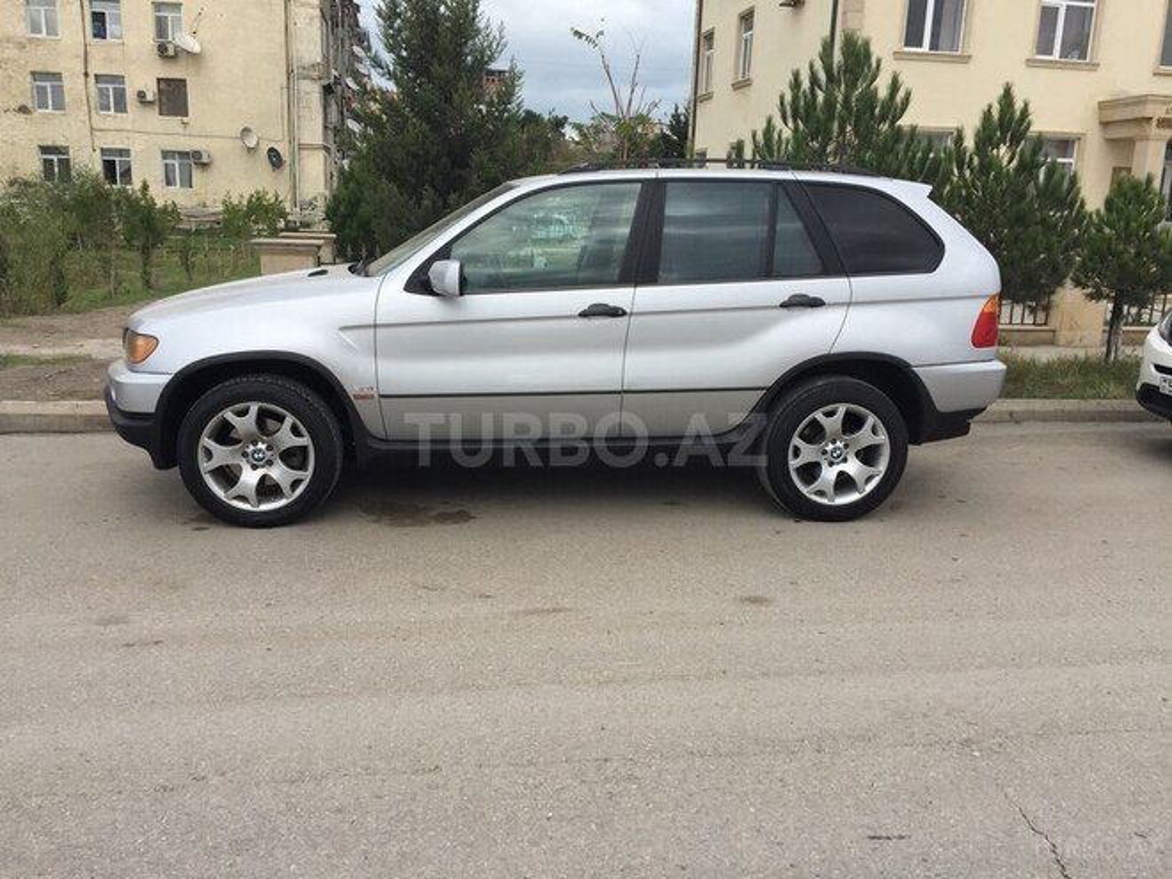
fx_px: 982
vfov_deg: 48.2
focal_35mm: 29
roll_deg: -3.3
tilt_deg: -13.9
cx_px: 586
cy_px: 440
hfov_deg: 61.7
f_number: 2.2
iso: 32
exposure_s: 1/1041
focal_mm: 4.15
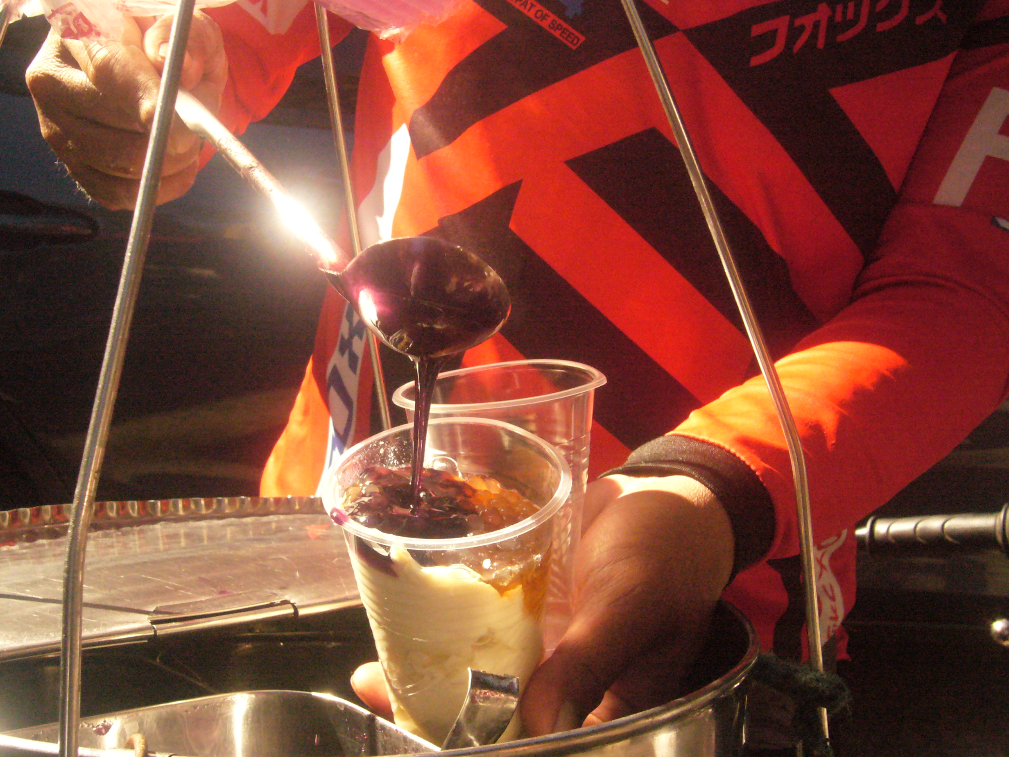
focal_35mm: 48
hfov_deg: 39.6
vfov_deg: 30.2
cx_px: 434
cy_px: 430
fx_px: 1399
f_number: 7.1
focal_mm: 6.9
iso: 400
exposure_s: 1/400
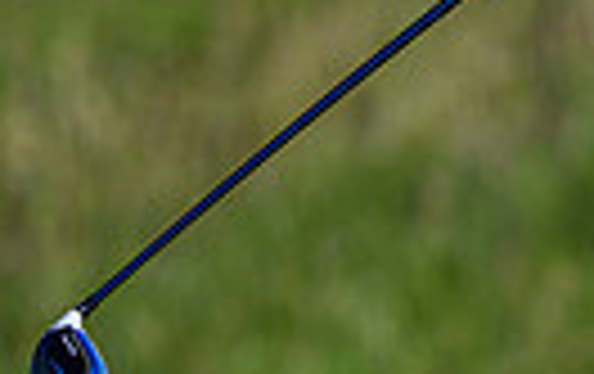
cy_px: 70
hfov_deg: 1.1
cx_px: 1347
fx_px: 32270
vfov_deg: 0.7
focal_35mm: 1990
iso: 500
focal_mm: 400
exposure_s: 1/4000
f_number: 4.5
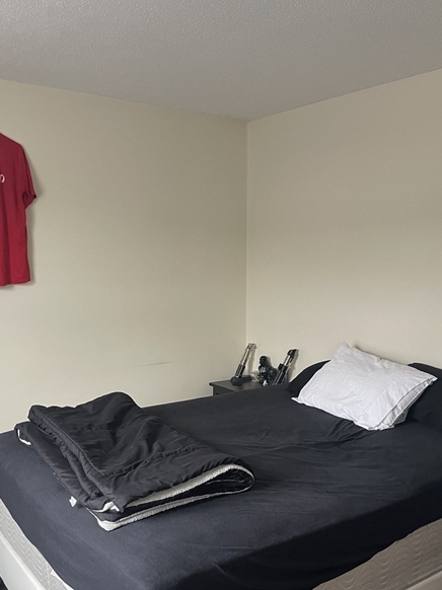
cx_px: 215
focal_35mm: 33
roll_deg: +0.3
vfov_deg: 54.9
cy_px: 362
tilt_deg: -9.7
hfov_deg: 42.9
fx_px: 562
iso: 250
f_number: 1.6
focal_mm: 5.1
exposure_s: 1/60
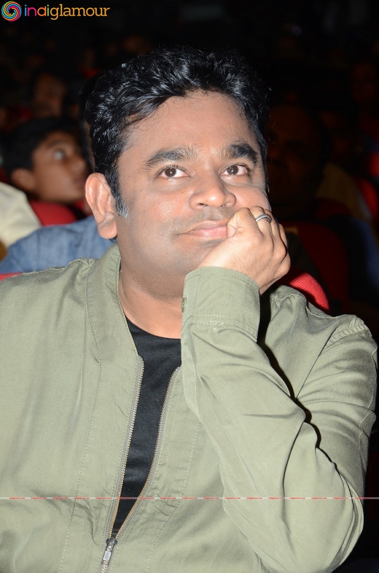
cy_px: 286
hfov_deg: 8.7
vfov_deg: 13.1
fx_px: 2499
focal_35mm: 158
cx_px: 190
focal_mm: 105
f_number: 6.3
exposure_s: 1/125
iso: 400
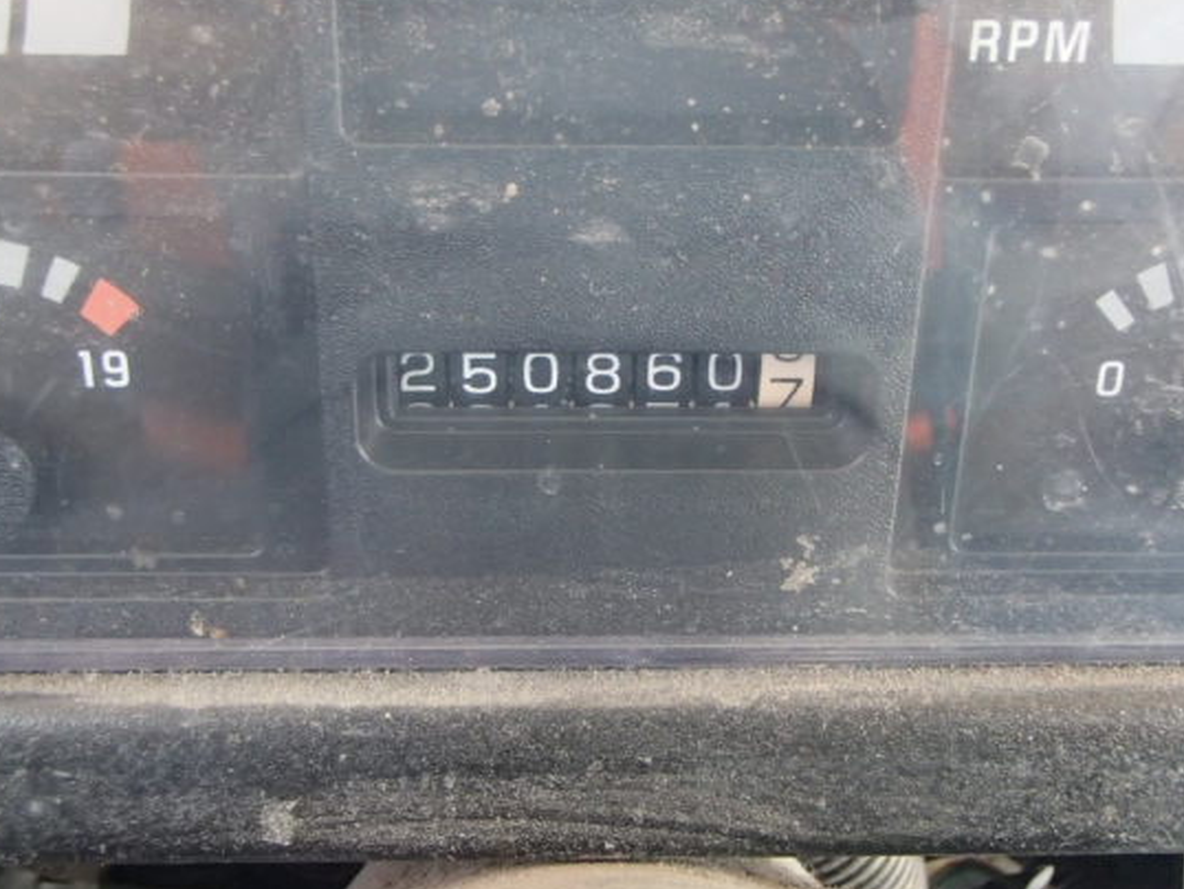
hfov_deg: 42.9
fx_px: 1506
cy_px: 392
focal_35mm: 44
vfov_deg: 32.9
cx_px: 568
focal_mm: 6.64
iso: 1000
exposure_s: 1/40
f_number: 4.7
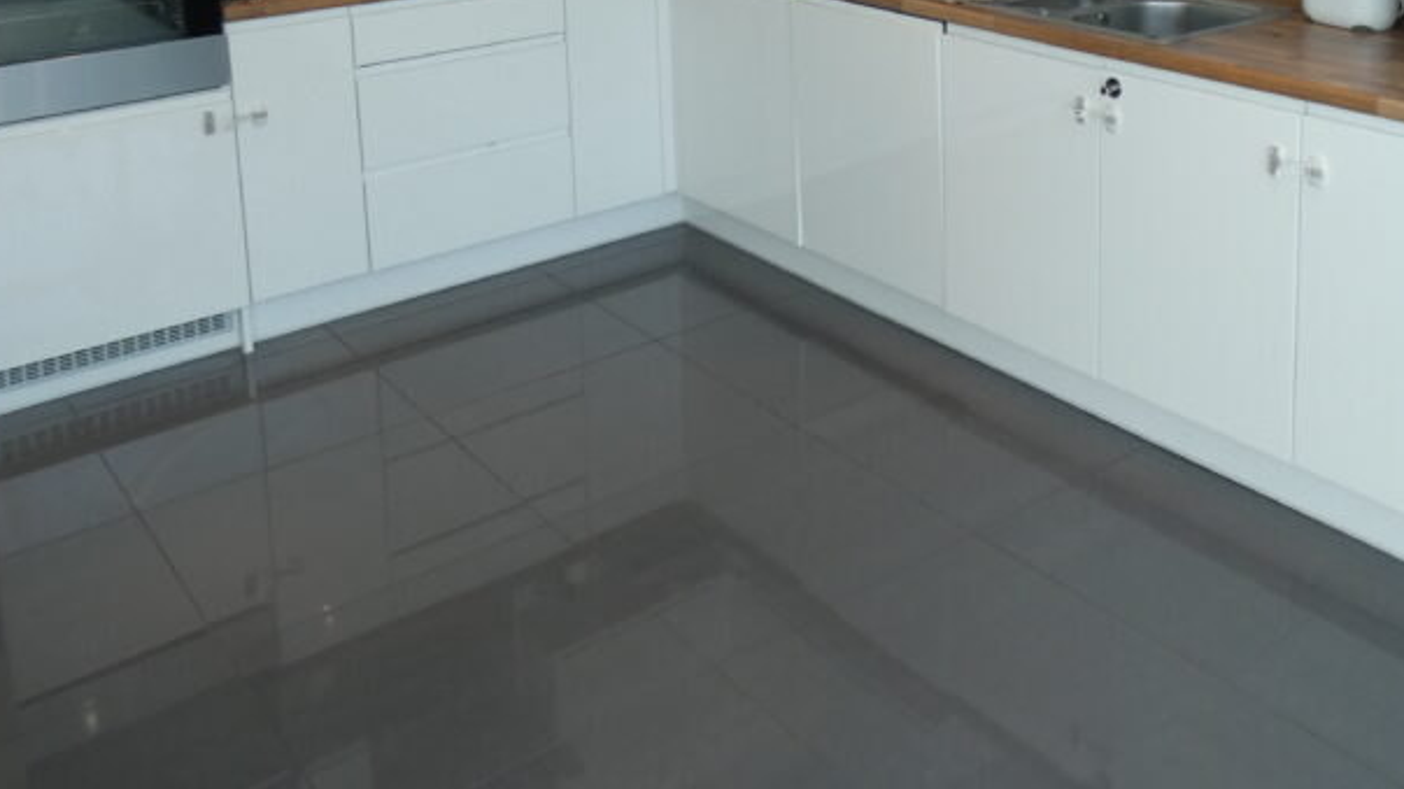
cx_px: 938
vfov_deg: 29.1
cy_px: -67
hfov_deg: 52.9
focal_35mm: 37
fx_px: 1377
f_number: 2.8
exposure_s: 1/80
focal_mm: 3.6
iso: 80
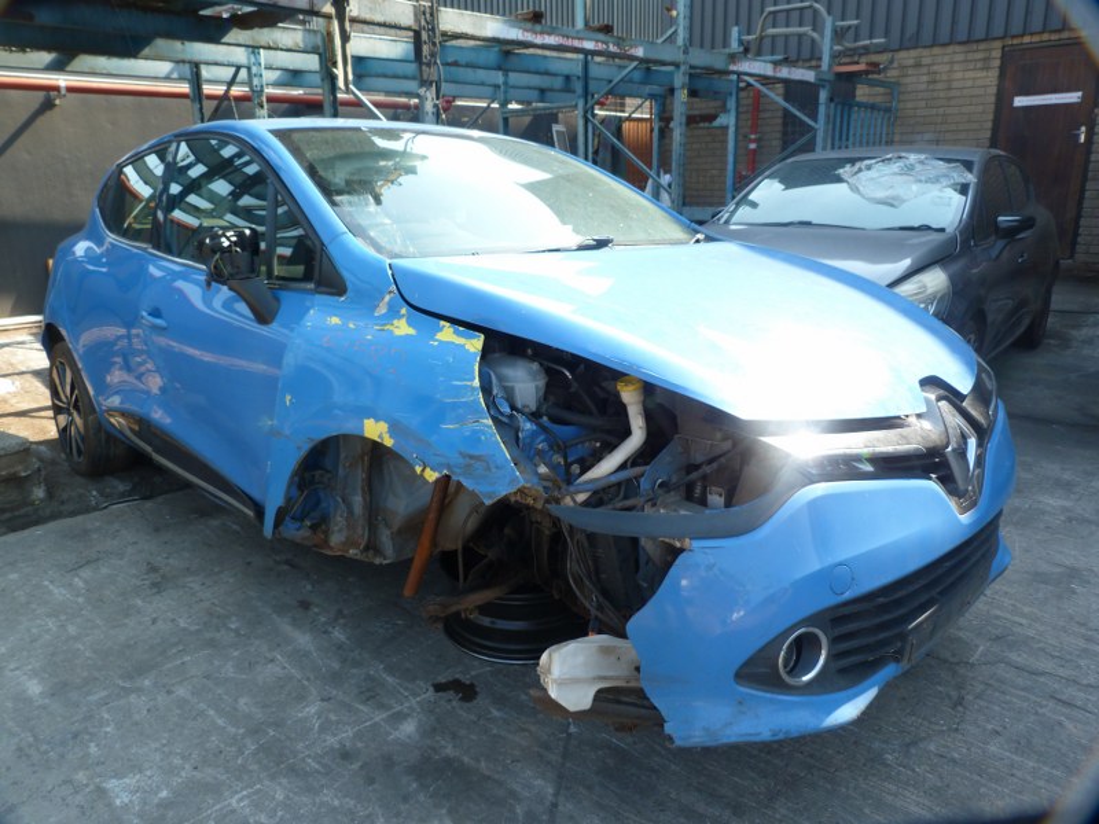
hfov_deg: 69.4
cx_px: 550
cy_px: 412
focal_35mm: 25
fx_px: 794
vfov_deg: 54.9
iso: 80
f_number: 4
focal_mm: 4.5
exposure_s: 1/100
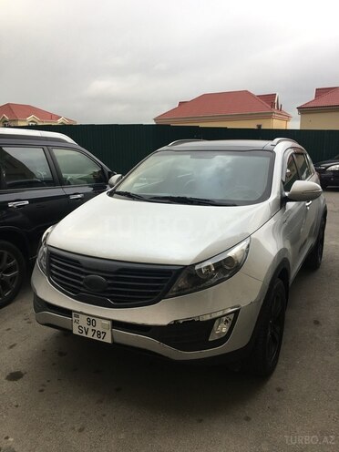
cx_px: 170
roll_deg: +1.3
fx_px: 379
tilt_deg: -10.4
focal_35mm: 29
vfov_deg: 61.7
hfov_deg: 48.2
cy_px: 226
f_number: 2.2
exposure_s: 1/100
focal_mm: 4.15
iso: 25
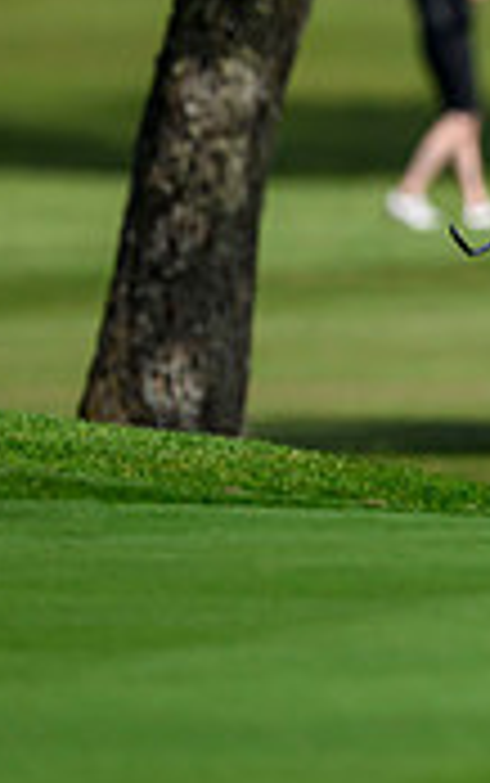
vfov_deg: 1.5
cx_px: 1169
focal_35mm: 1357
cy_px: 128
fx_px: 28947
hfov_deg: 1.0
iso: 500
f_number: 3.5
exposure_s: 1/6400
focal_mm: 400
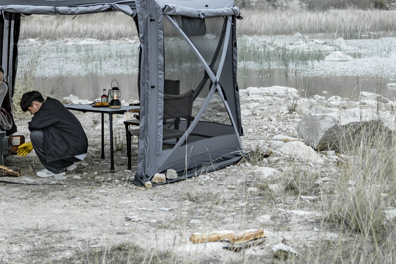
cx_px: 68
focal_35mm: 102
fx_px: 1122
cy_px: 14
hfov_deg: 19.8
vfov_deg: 13.3
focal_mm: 40
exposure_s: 1/640
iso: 200
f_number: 2.8
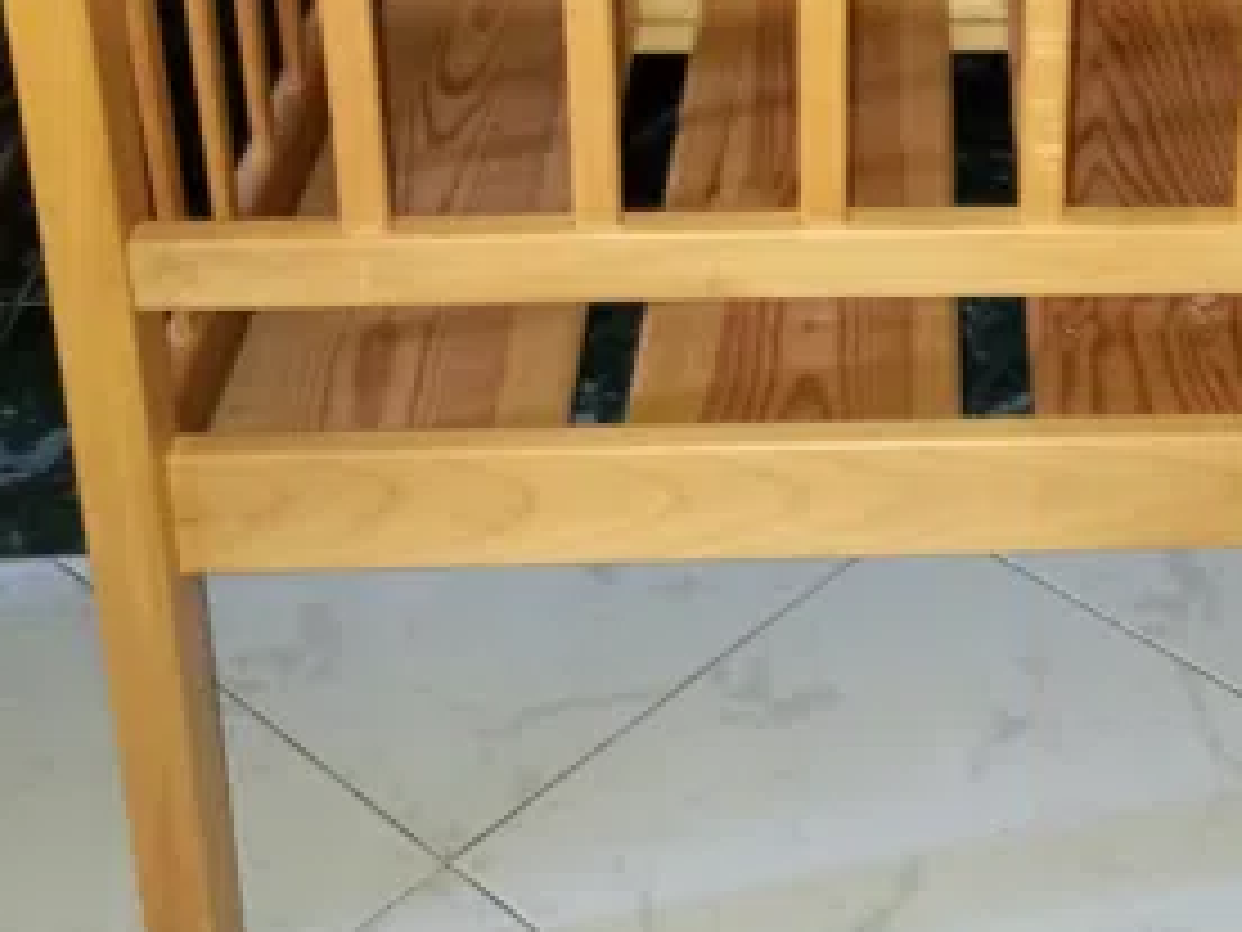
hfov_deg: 30.7
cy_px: -9
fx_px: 2081
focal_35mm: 58
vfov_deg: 24.1
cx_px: 1260
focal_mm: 4.6
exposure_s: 1/14.3
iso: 320
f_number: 2
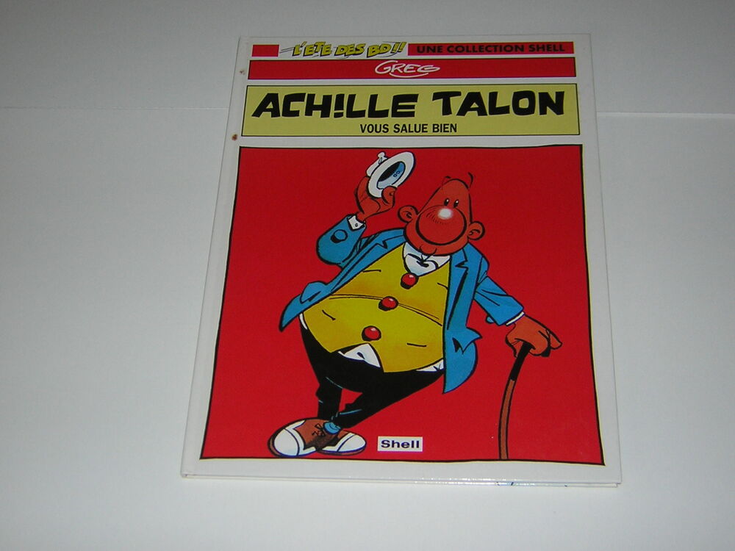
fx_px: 1083
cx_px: 368
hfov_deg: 37.5
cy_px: 276
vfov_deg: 28.6
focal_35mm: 51
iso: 50
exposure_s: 1/60.1
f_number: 3.1
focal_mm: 6.6
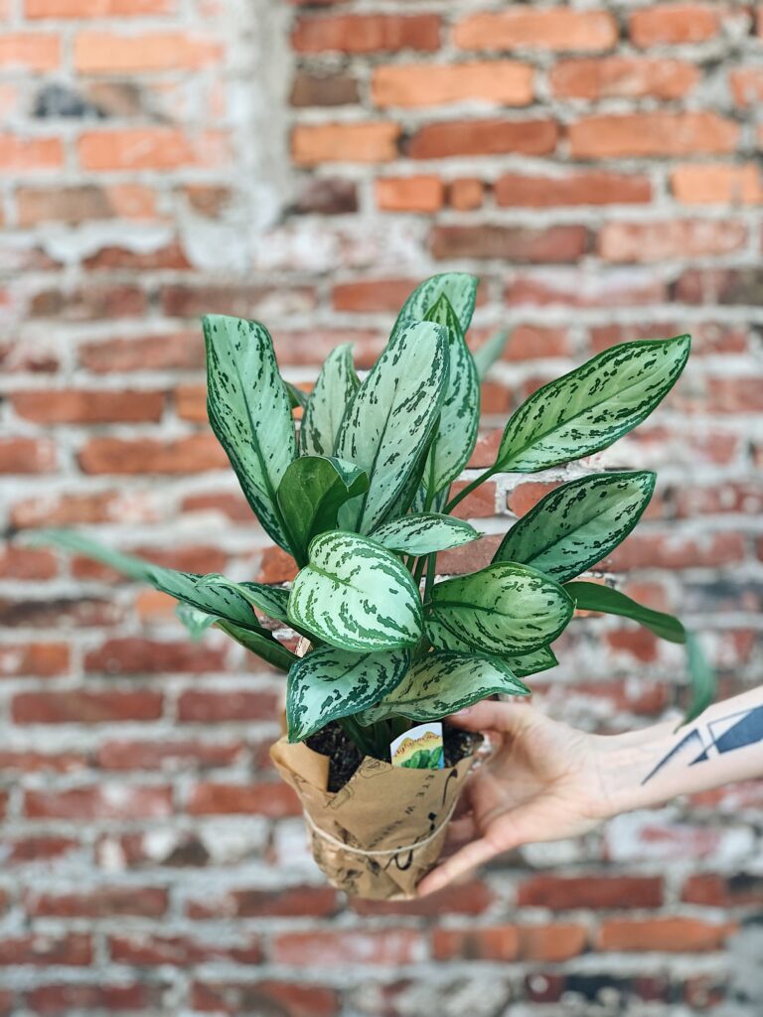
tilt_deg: -4.8
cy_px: 508
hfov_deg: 28.0
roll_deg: +1.3
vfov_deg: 36.8
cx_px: 382
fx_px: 1528
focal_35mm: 52
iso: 32
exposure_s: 1/122
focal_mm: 6
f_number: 2.4
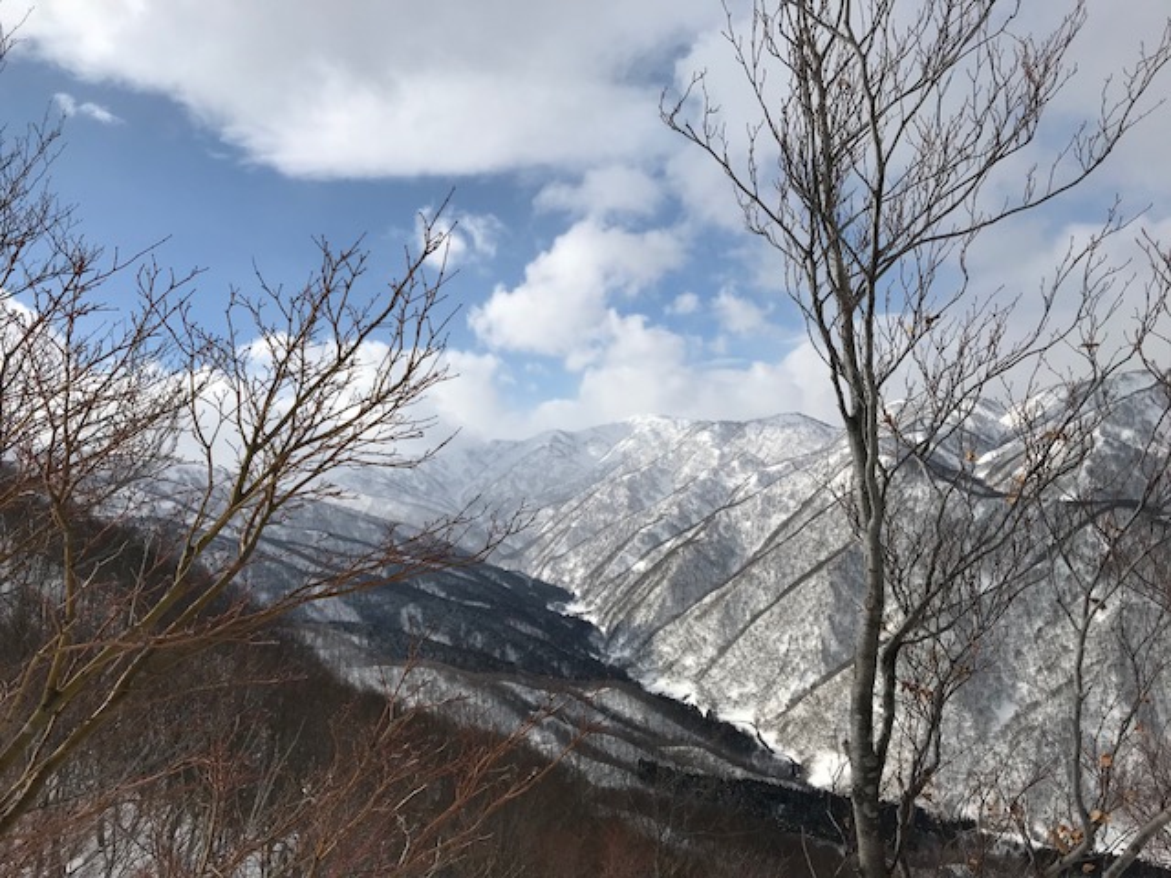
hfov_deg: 63.4
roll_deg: +4.8
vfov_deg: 49.7
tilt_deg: +4.1
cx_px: 586
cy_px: 439
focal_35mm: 28
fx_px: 947
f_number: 1.8
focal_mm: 3.99
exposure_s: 1/6849
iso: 20
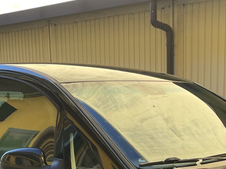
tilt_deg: -11.8
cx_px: 142
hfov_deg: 24.1
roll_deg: +0.3
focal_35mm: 81
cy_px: 201
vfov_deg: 17.4
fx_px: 529
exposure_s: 1/369
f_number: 1.6
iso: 32
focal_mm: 4.2
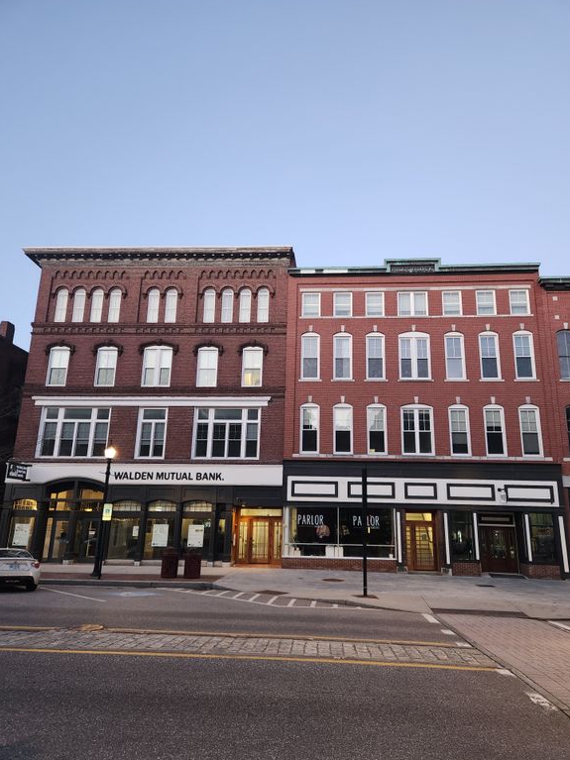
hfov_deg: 56.8
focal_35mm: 24
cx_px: 294
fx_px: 527
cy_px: 385
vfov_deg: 71.6
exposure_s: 1/120
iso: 400
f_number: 1.8
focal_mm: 5.4
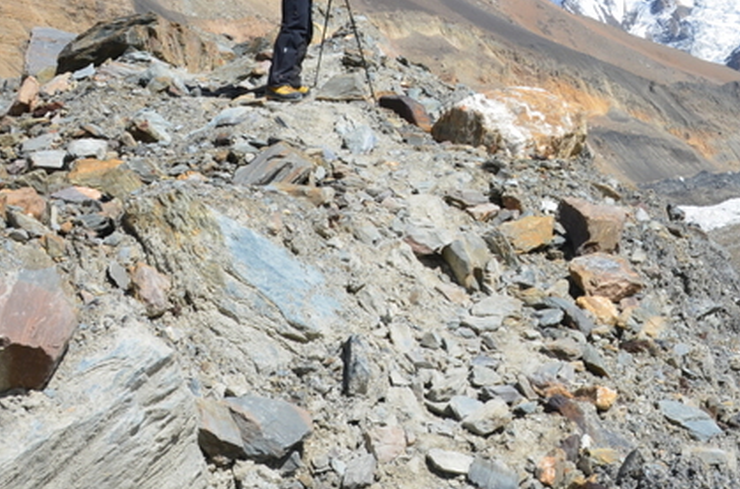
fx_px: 1189
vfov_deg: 22.9
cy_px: 90
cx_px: 625
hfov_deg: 33.2
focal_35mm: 58
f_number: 10
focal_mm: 18
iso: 200
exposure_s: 1/320
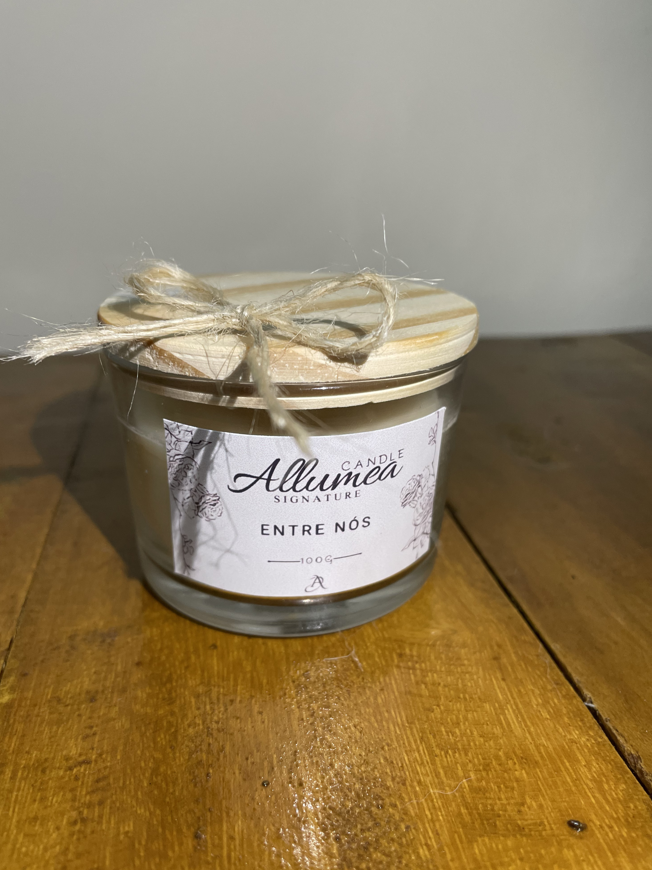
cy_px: 426
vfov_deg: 65.3
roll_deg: -1.1
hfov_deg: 51.4
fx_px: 678
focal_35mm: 27
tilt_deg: -21.7
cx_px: 326
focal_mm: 4.2
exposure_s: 1/60
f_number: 1.6
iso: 100
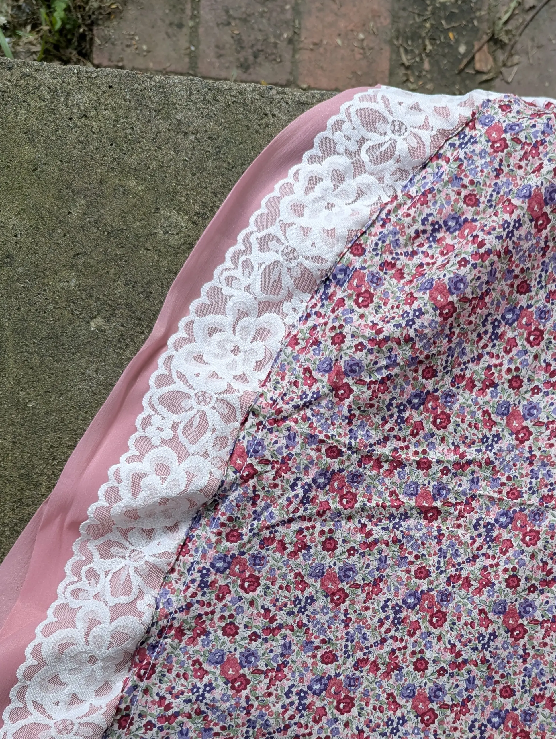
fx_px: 812
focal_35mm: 38
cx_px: 412
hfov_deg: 37.0
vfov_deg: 46.7
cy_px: 575
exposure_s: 1/418
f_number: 1.85
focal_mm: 6.81
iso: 44
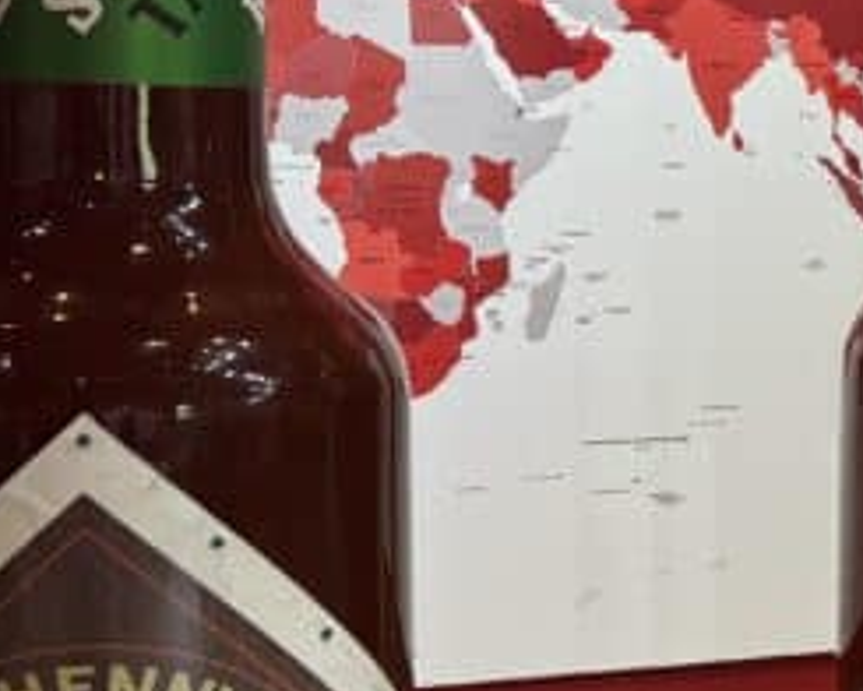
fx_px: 2503
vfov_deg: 15.7
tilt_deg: -5.7
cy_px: 377
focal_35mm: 98
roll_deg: -1.9
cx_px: 1617
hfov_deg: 16.1
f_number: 1.78
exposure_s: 1/60
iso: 250
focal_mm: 6.76
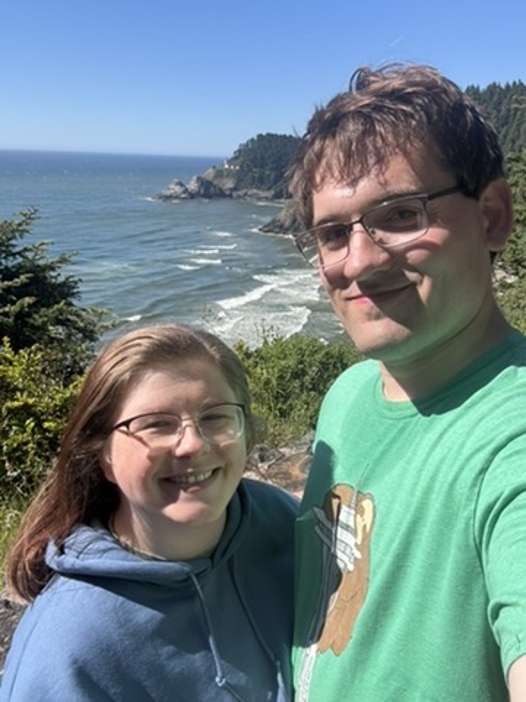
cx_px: 263
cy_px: 351
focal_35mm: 30
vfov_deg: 60.0
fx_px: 608
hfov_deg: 46.8
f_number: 1.9
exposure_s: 1/1038
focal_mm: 2.69
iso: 25
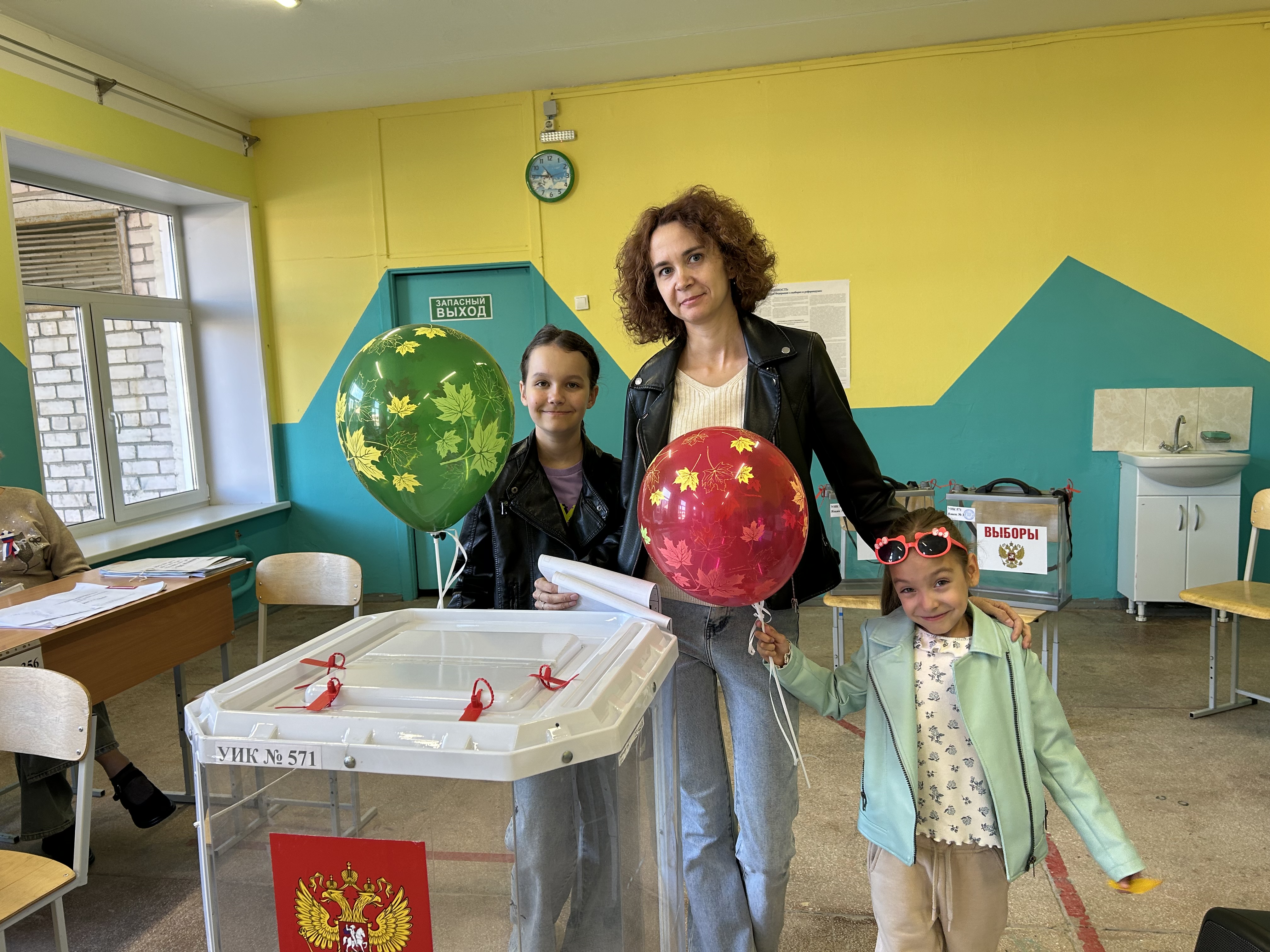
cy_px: 476
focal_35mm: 26
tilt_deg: -6.4
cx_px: 635
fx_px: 954
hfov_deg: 67.3
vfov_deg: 53.1
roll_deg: +4.0
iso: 80
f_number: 1.5
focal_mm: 5.7
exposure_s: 1/100
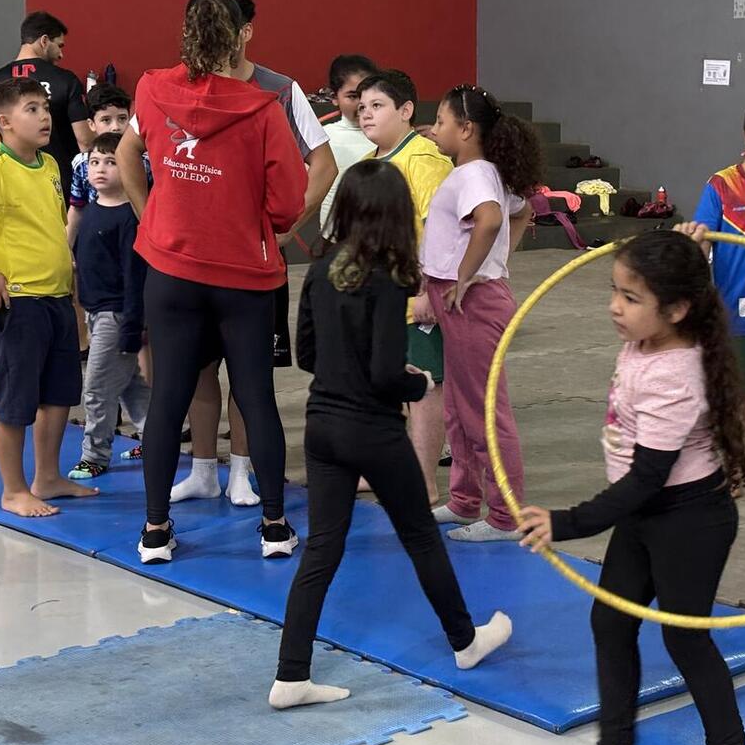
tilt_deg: -7.9
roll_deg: -0.6
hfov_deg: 23.2
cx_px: 508
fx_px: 1802
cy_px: 326
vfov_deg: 23.3
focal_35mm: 74
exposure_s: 1/40
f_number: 1.6
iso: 200
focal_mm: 5.96
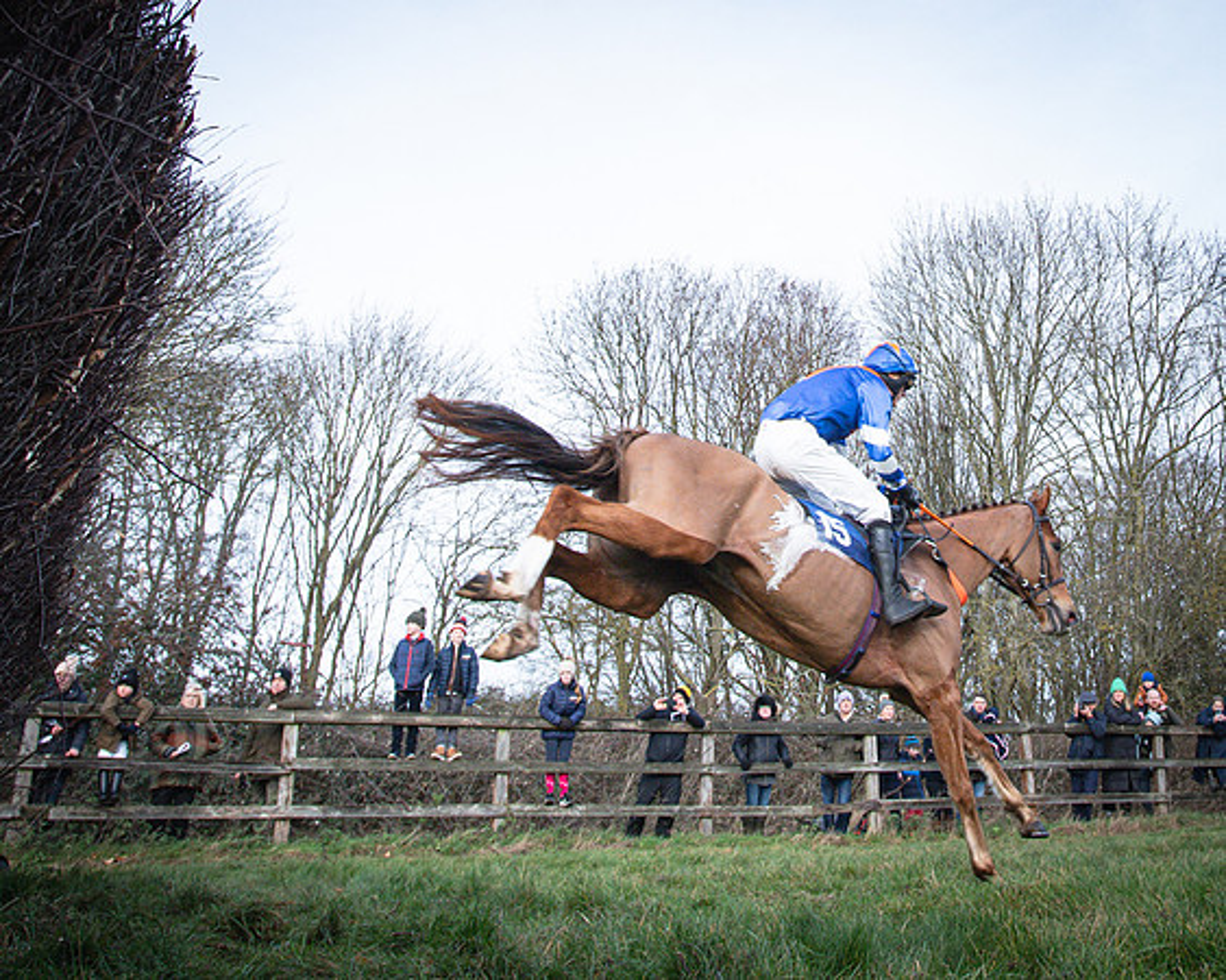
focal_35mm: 38
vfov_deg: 38.1
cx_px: 890
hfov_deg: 47.0
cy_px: 197
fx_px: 1364
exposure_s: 1/1000
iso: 2000
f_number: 8
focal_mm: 19
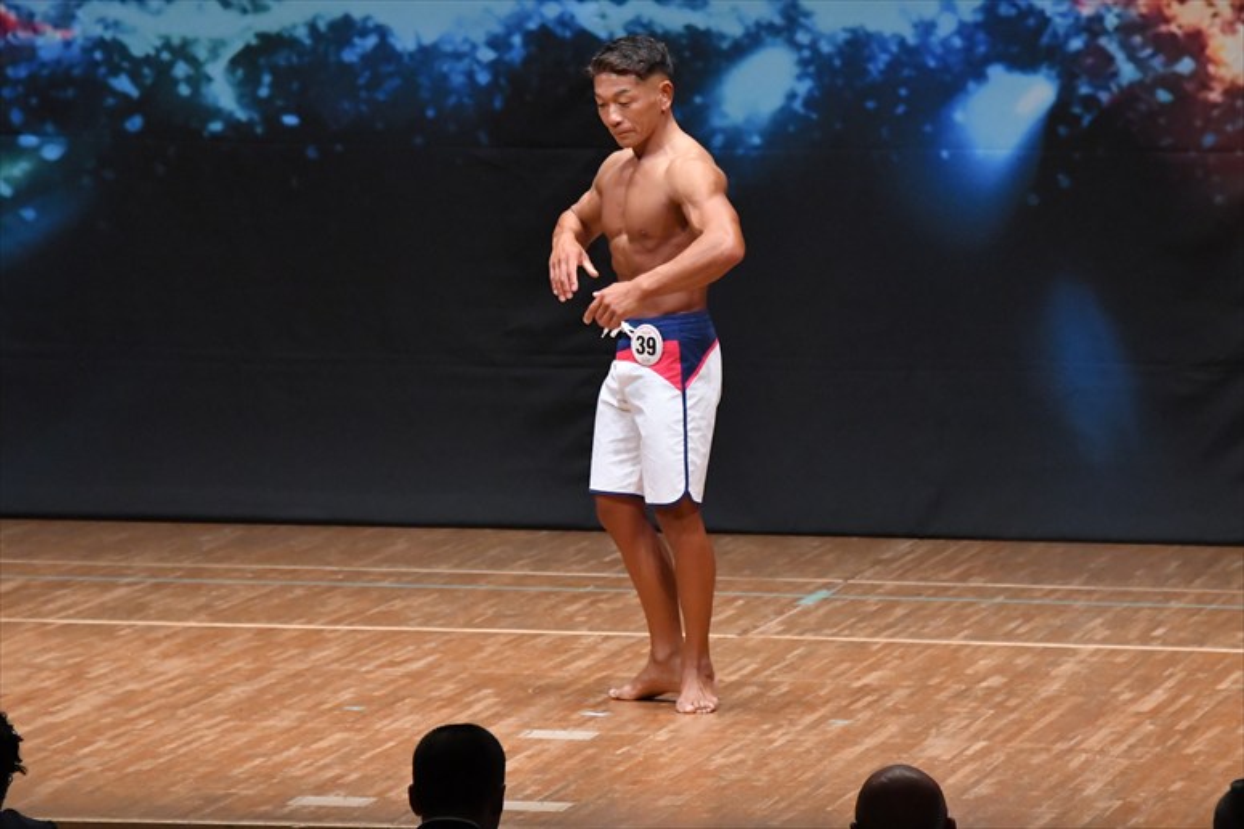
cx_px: 622
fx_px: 9844
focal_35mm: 285
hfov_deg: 7.2
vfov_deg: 4.8
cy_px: 414
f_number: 5.6
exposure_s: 1/400
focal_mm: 190
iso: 6400
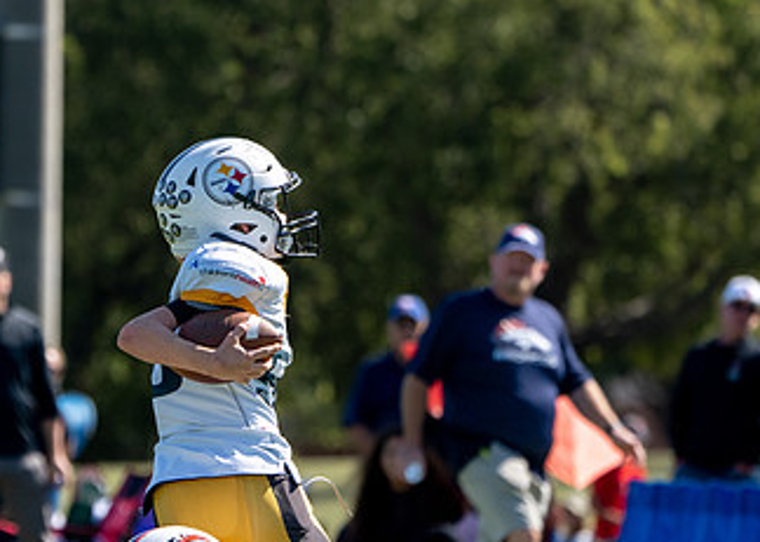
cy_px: 373
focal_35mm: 620
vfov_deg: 2.3
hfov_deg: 3.3
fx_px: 13374
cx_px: 193
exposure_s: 1/2000
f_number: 5.6
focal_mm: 276
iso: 250
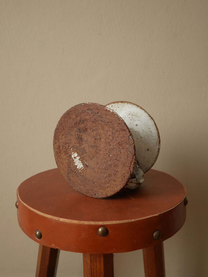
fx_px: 256
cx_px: 104
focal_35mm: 32
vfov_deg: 56.8
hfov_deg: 44.2
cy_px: 138
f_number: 4
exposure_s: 1/60
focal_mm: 16
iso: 500
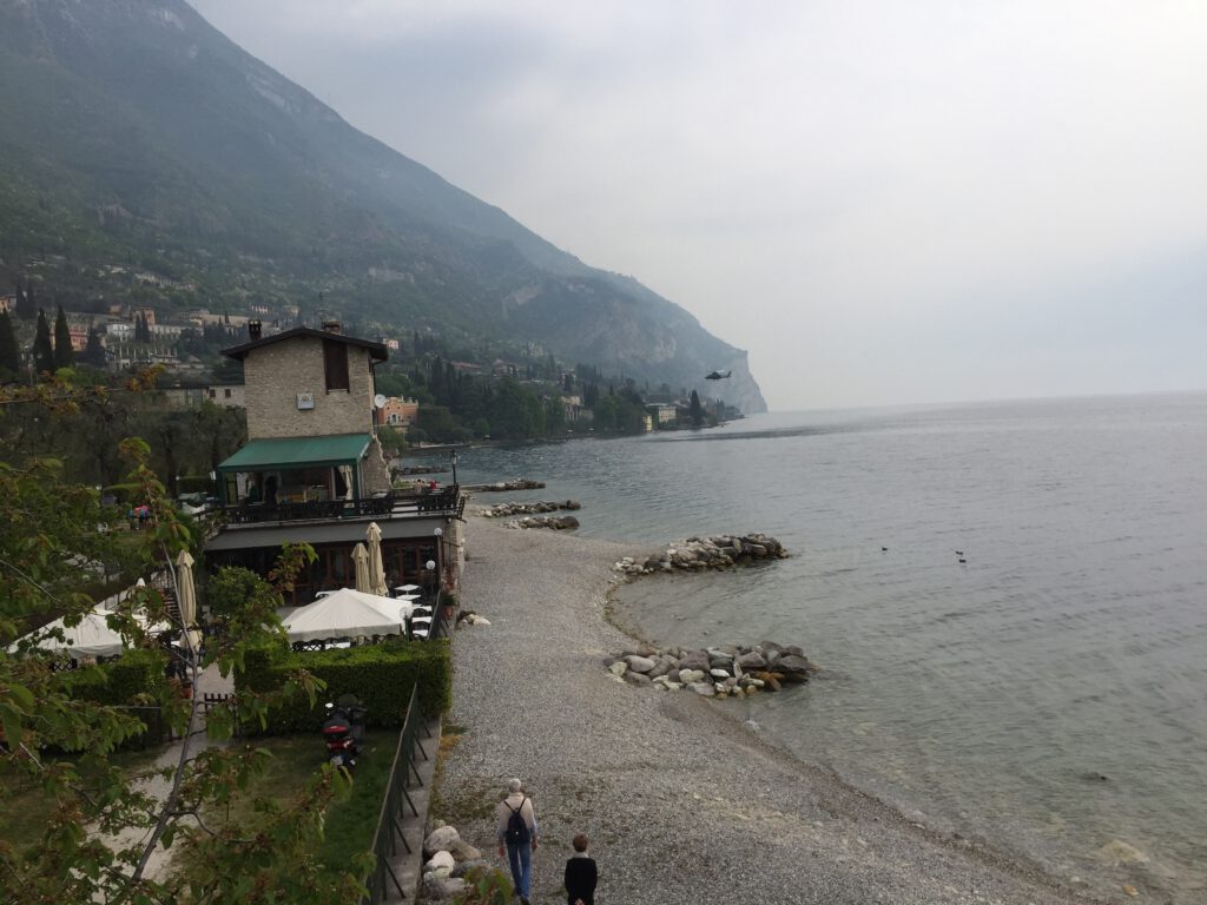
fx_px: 1011
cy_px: 452
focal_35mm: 29
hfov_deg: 61.7
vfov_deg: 48.2
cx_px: 604
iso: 32
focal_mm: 4.15
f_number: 2.2
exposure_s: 1/3049
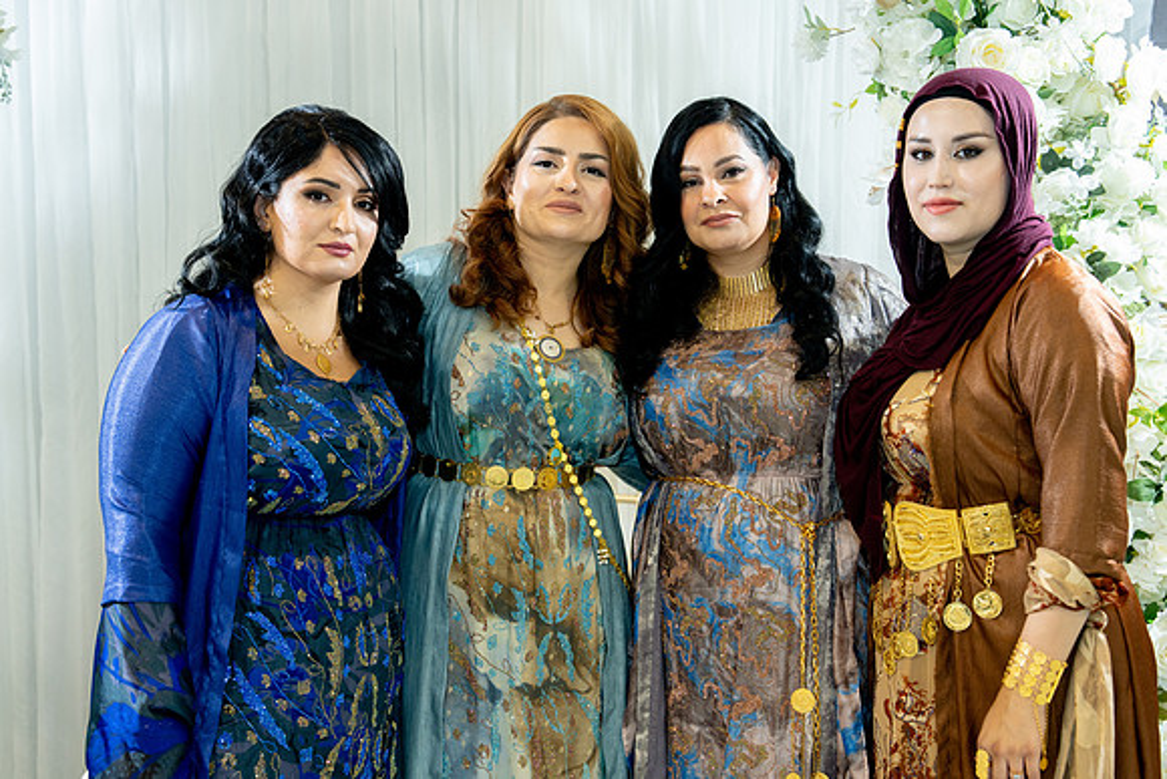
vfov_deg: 27.5
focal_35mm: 49
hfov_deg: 40.3
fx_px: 1589
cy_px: 390
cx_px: 584
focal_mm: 49
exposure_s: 1/160
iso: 800
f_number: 2.8
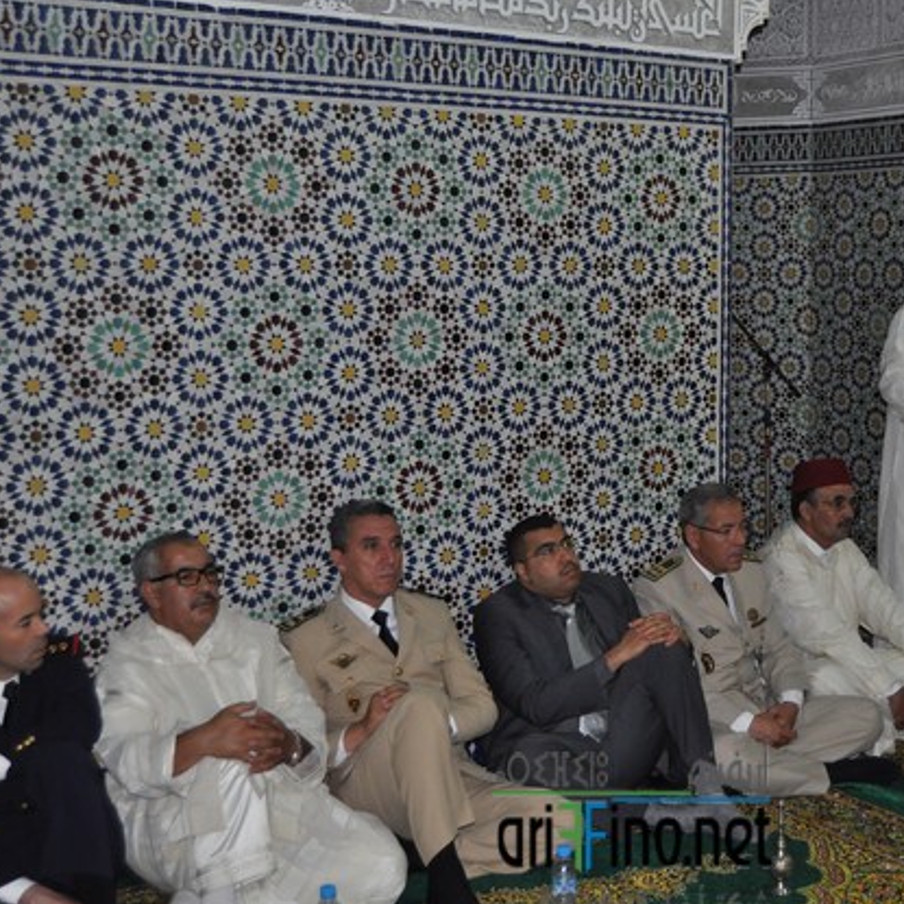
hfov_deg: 33.0
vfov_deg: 33.4
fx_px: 1507
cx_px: 632
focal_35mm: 51
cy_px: 461
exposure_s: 1/60
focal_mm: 26
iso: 800
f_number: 4
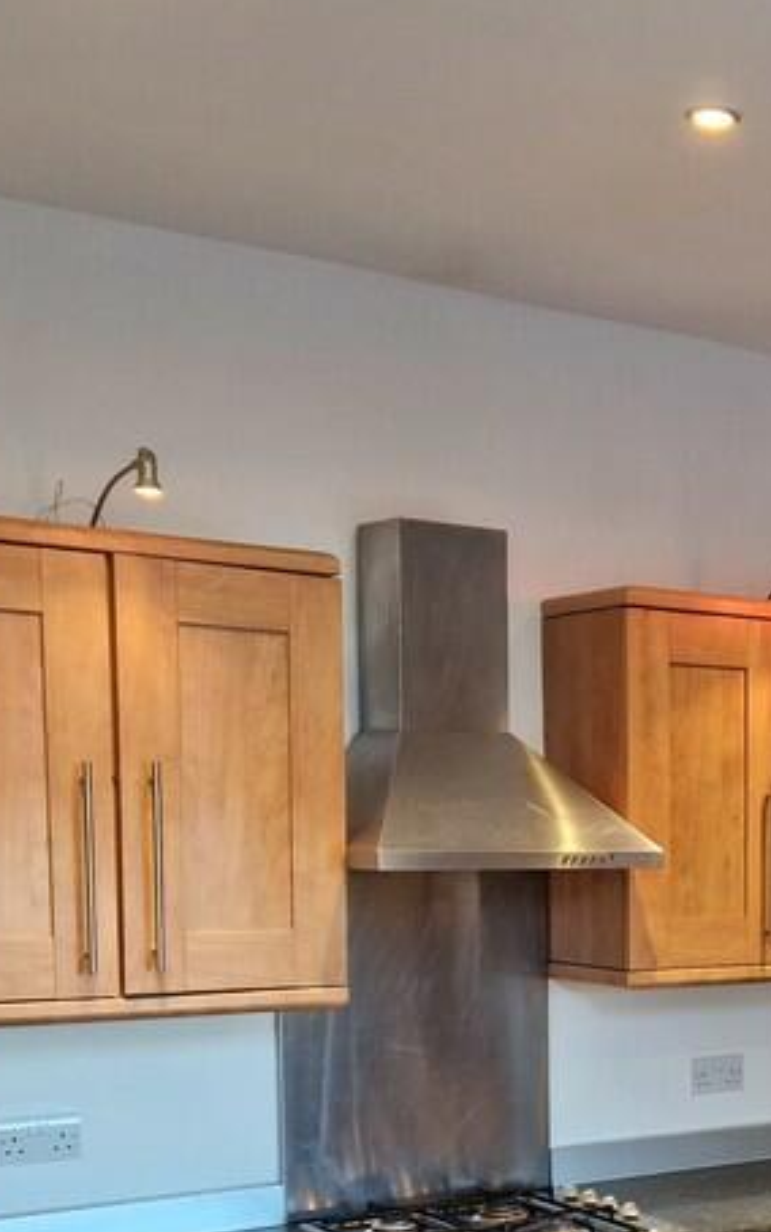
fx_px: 1848
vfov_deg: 35.5
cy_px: 1015
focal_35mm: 55
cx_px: 831
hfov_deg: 22.4
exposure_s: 1/100
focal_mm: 5.4
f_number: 1.8
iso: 320
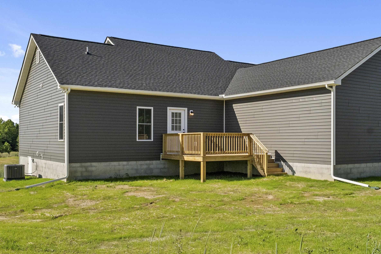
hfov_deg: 49.2
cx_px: 234
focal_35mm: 39
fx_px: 413
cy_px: 139
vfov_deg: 34.2
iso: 1250
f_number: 9
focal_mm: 20
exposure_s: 1/1600
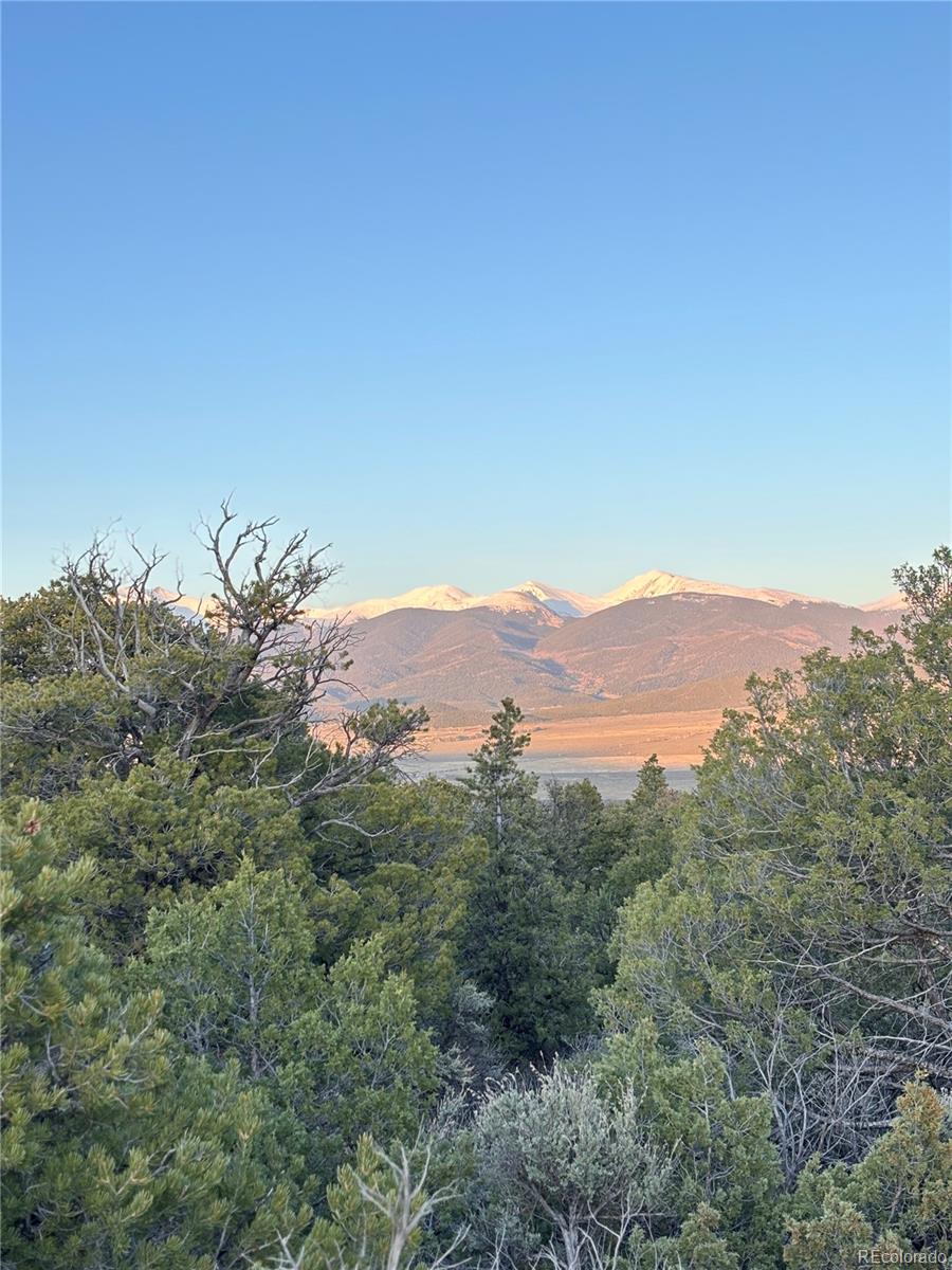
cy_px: 635
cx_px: 476
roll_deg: +1.4
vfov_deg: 36.8
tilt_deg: +1.8
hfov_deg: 28.0
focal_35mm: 52
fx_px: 1907
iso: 40
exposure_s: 1/170
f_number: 1.6
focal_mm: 5.96
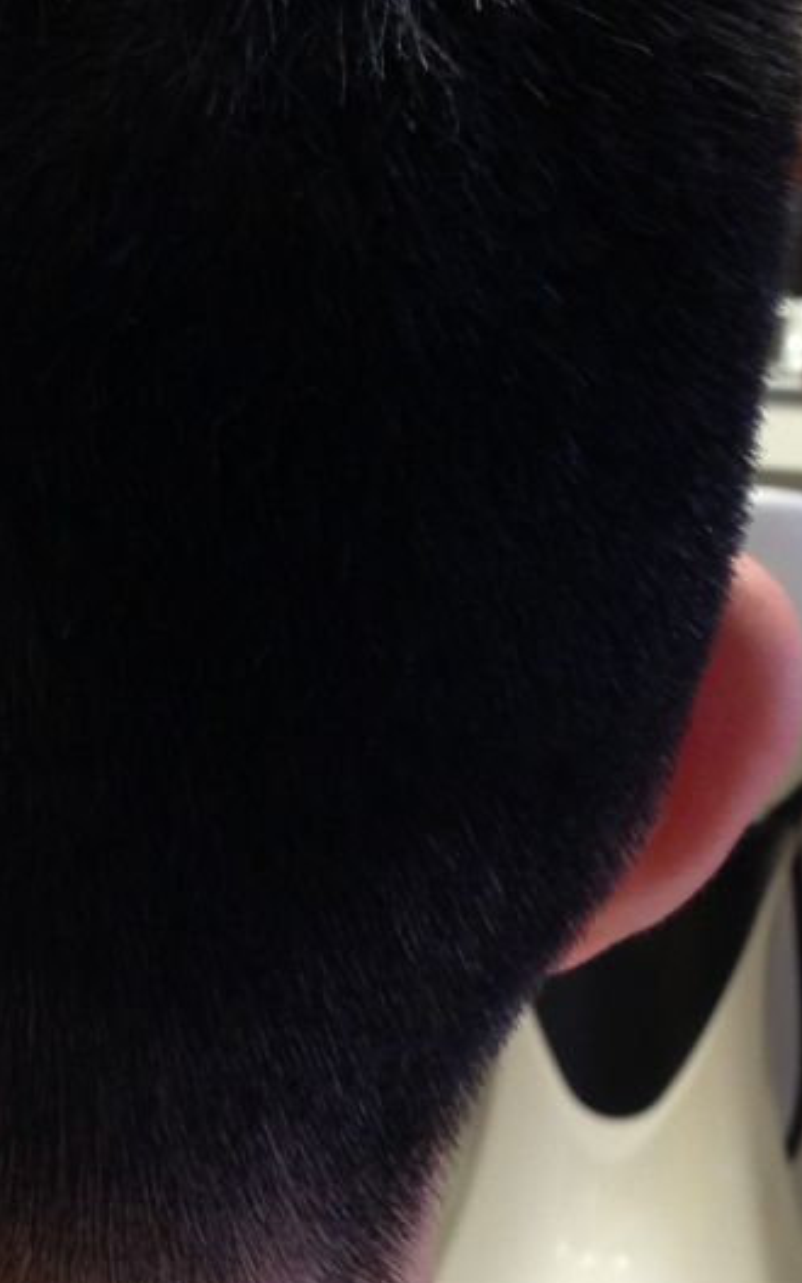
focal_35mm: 106
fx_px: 3707
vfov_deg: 19.6
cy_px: 659
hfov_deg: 12.3
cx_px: 90
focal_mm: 4.13
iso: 64
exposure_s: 1/20
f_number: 2.4
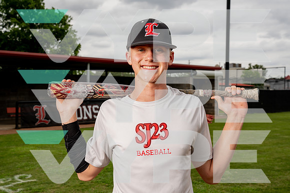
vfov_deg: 26.1
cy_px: 95
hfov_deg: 38.4
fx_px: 417
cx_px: 142
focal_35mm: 52
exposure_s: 1/250
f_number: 8
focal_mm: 50
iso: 50
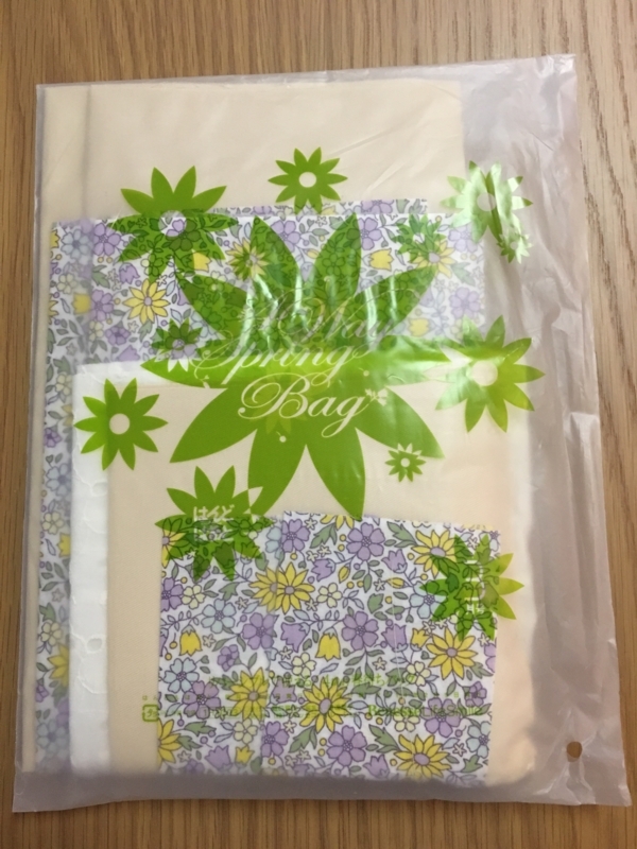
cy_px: 424
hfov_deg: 48.2
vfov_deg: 61.7
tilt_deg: -83.6
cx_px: 318
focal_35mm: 29
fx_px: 712
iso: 125
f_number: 2.2
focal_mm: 4.15
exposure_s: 1/15
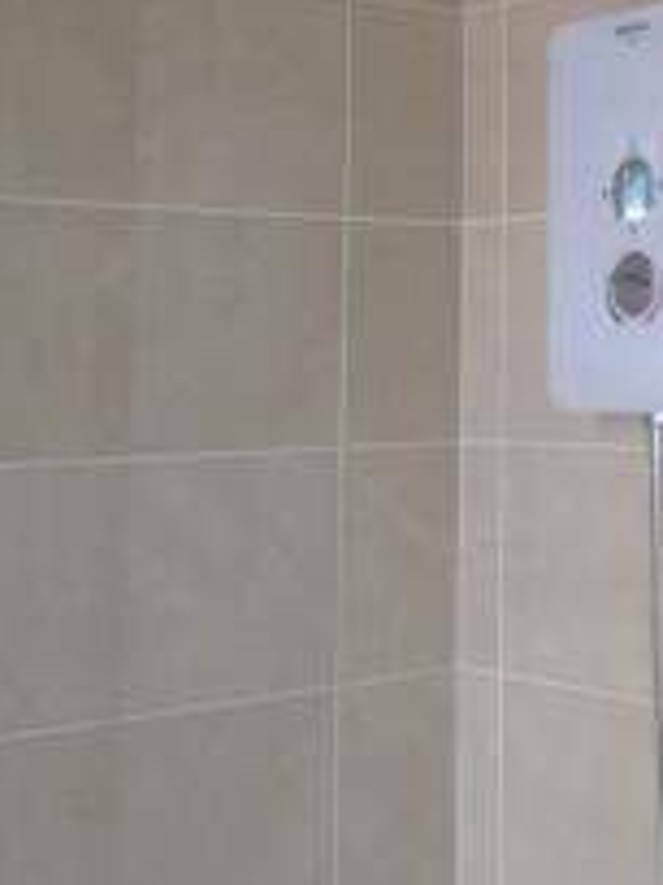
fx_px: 1915
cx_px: 702
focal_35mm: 75
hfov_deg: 19.0
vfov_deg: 25.5
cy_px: 176
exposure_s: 1/21
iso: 50
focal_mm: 4.28
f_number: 2.4
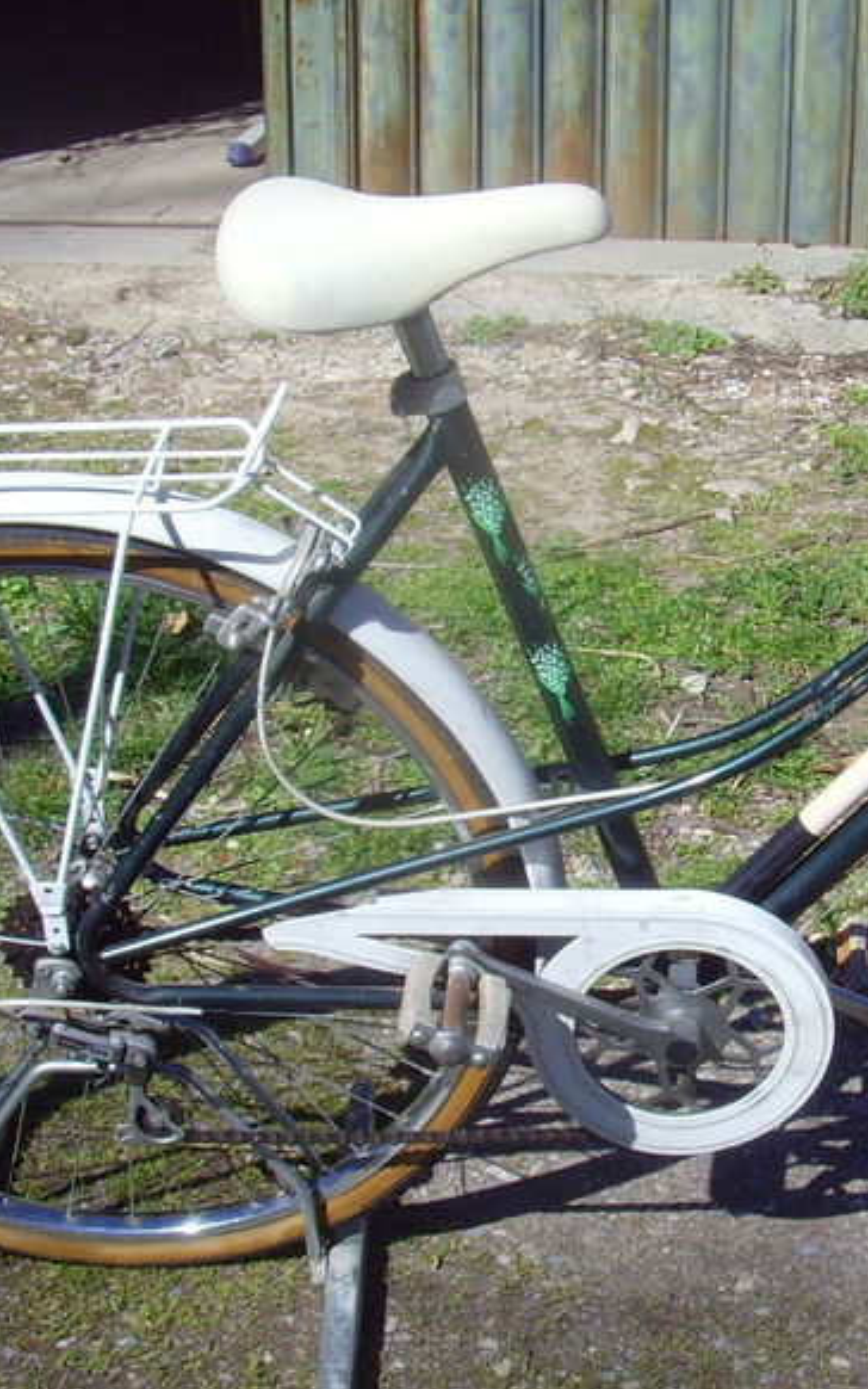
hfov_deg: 18.2
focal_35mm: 71
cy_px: 737
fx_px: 2686
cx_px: 725
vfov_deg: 29.0
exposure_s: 1/350
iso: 80
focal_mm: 6.6
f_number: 6.3
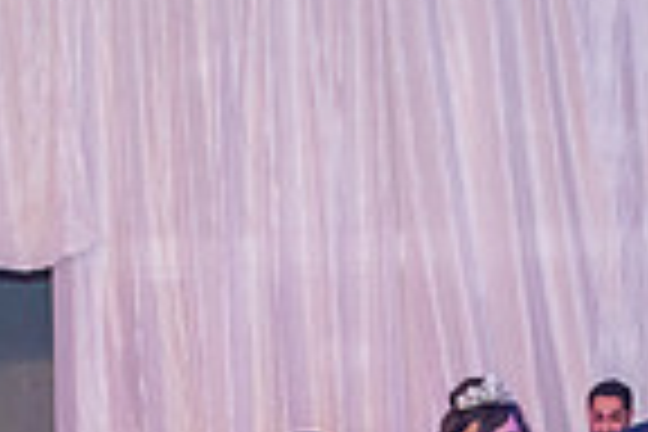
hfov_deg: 20.8
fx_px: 1746
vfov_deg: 13.0
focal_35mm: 97
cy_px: 727
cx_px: 495
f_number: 3.5
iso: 1250
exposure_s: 1/160
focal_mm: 24
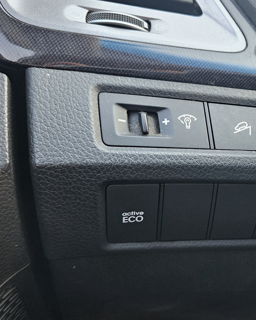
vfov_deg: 46.8
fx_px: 369
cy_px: 144
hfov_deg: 36.3
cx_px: 222
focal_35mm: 39
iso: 640
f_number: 1.8
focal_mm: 5.4
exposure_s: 1/30
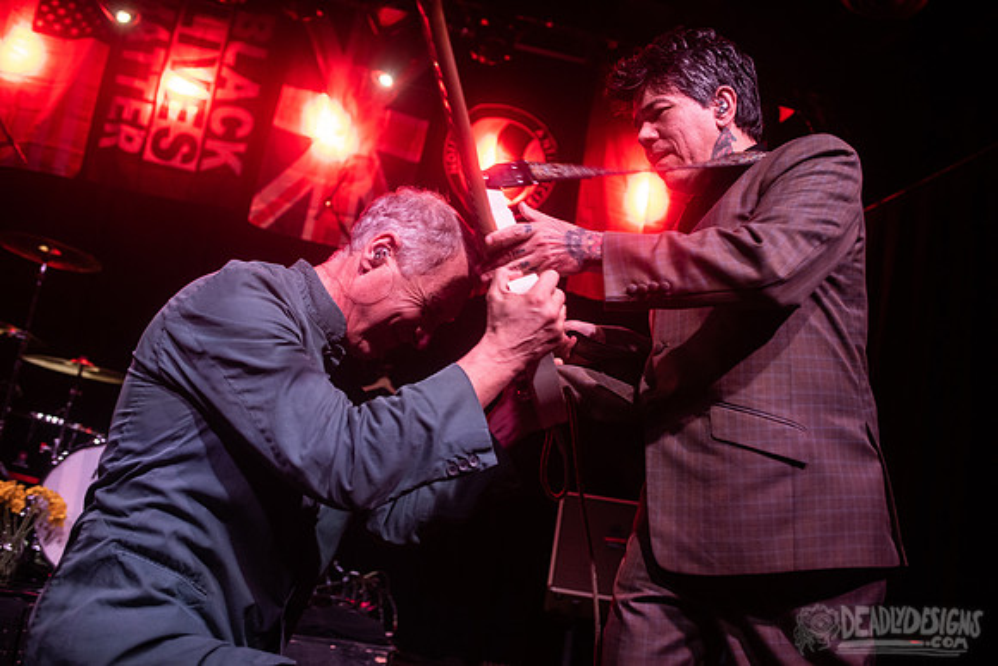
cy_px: 333
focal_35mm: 35
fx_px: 970
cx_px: 499
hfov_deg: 54.4
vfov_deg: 37.9
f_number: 3.2
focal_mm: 35
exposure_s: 1/160
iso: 2000
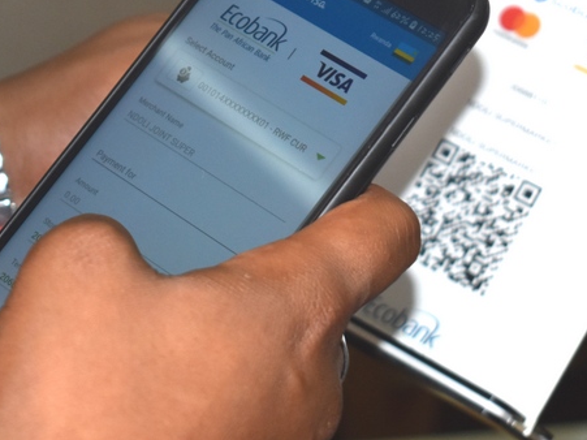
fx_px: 2442
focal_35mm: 144
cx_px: 320
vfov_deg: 10.2
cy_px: 54
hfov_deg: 13.7
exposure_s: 1/100
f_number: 5
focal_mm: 45
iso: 800
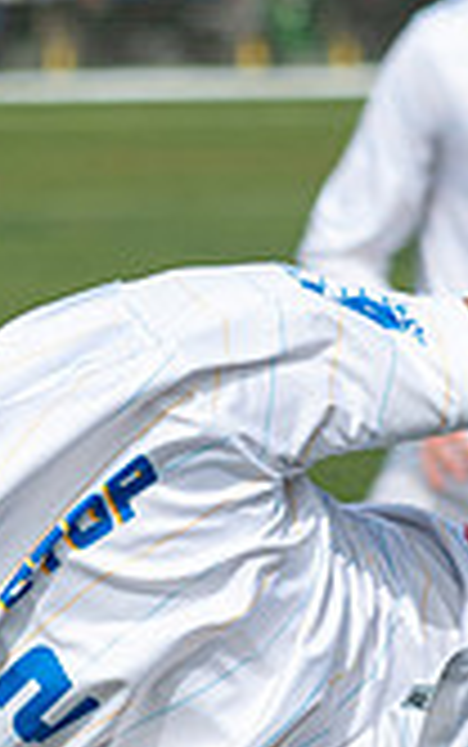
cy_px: 317
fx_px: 13547
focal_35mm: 665
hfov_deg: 2.0
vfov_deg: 3.2
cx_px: -428
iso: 450
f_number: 5.6
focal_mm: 140
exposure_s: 1/2500
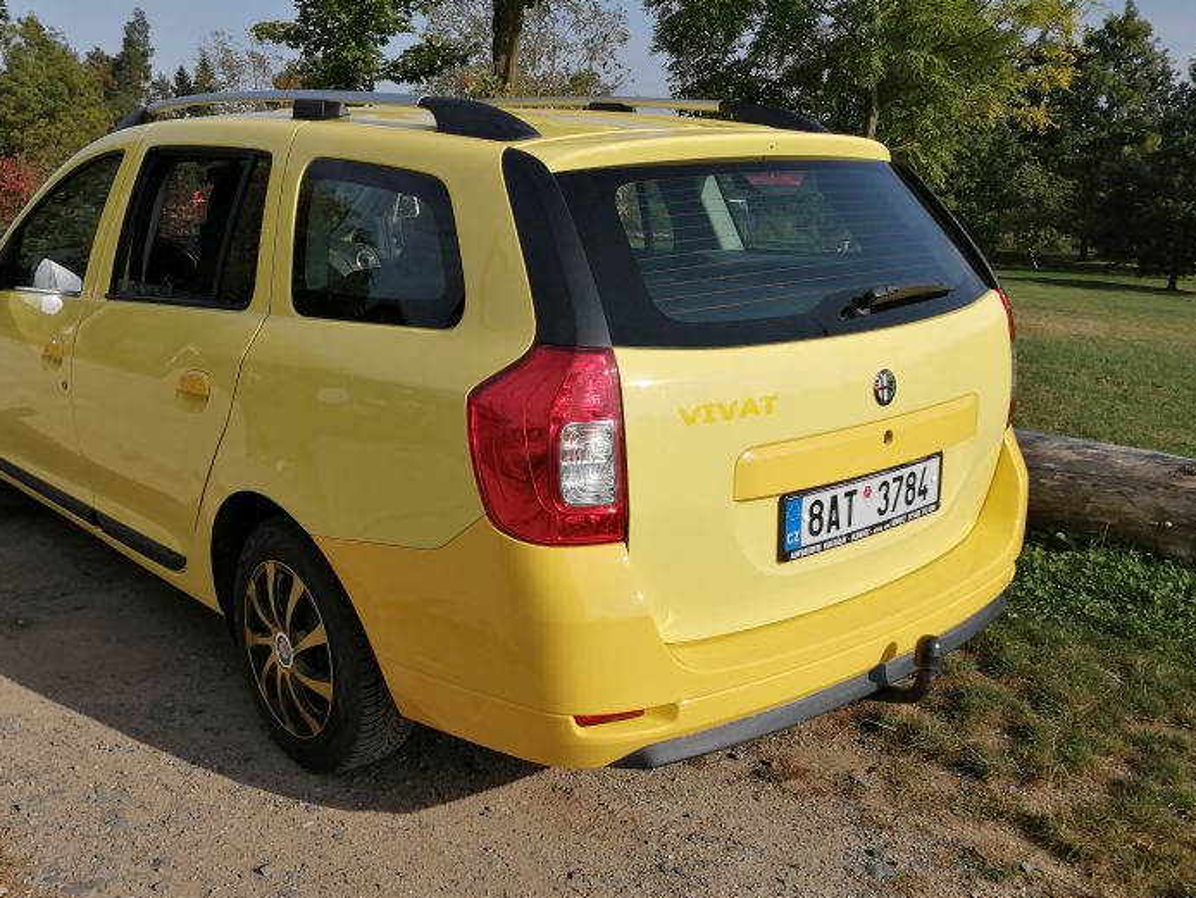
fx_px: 1210
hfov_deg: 52.6
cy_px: 483
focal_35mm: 35
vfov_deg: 40.7
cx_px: 550
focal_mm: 3.96
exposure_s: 1/3106
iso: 50
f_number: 1.8
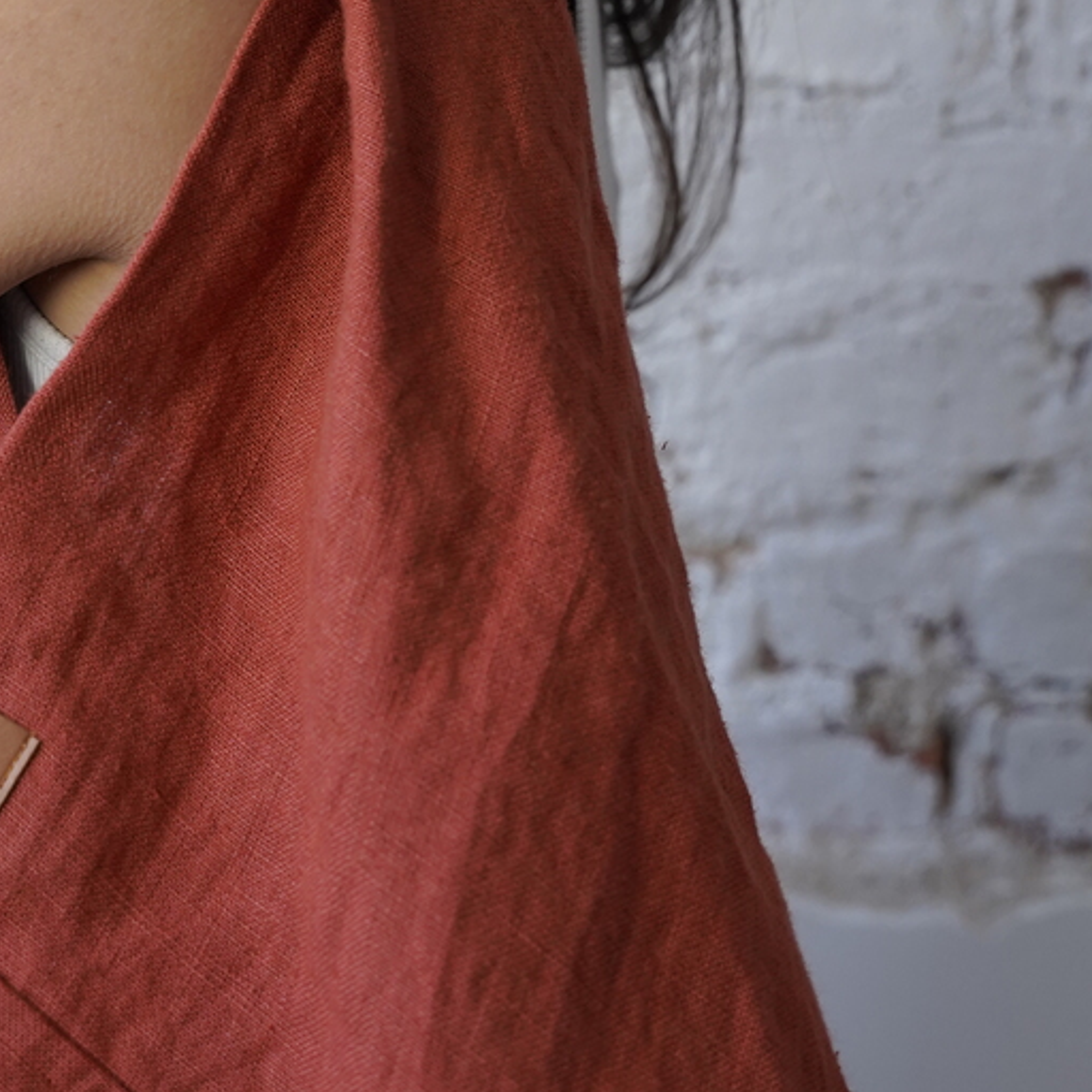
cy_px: 194
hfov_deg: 15.9
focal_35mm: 109
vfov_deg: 15.8
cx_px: 243
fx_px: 3899
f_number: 4
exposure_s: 1/160
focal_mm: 43.9
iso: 1250
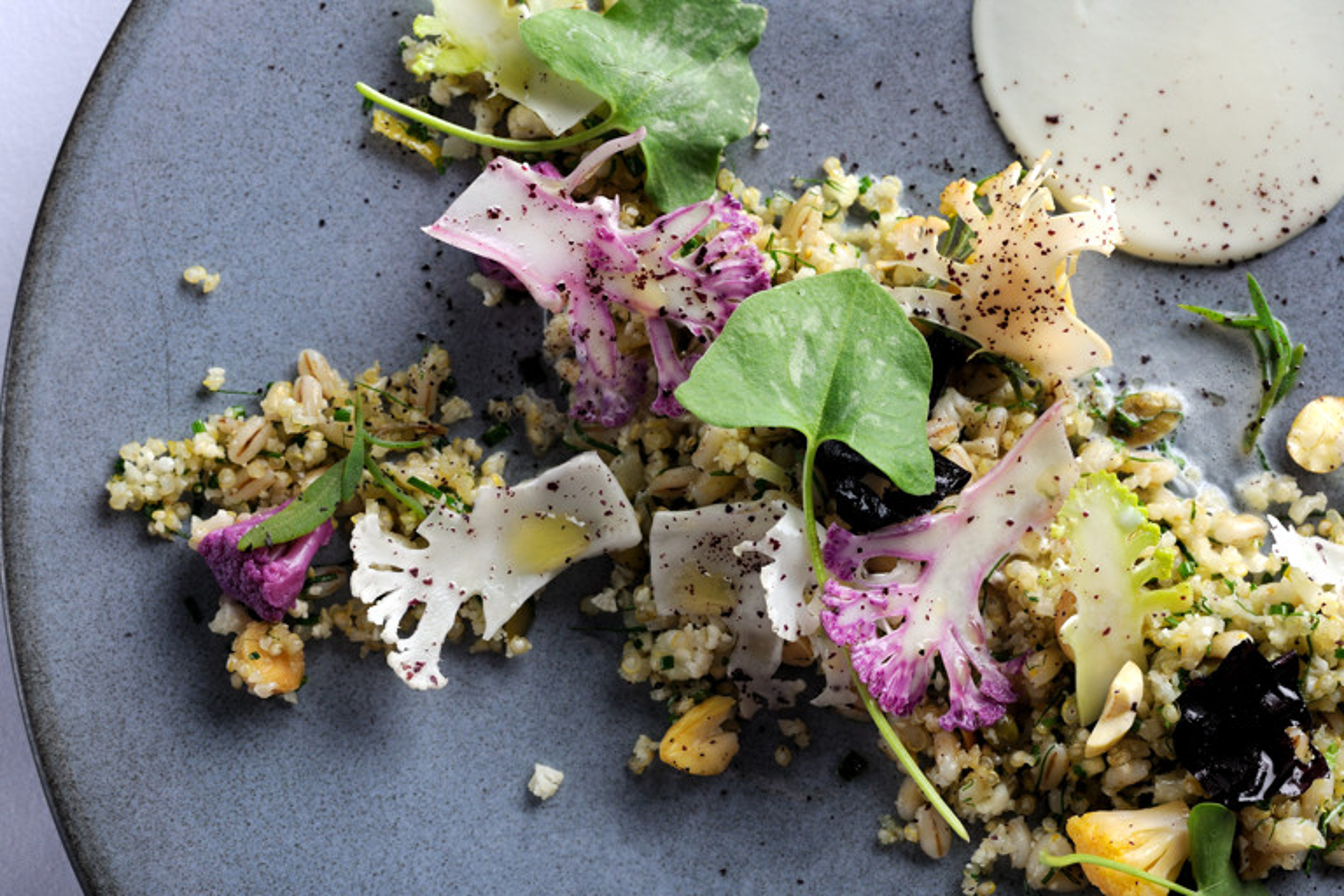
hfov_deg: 39.6
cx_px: 672
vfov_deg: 27.0
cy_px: 448
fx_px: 1867
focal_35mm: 50
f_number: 9
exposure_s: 1/250
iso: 400
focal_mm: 50
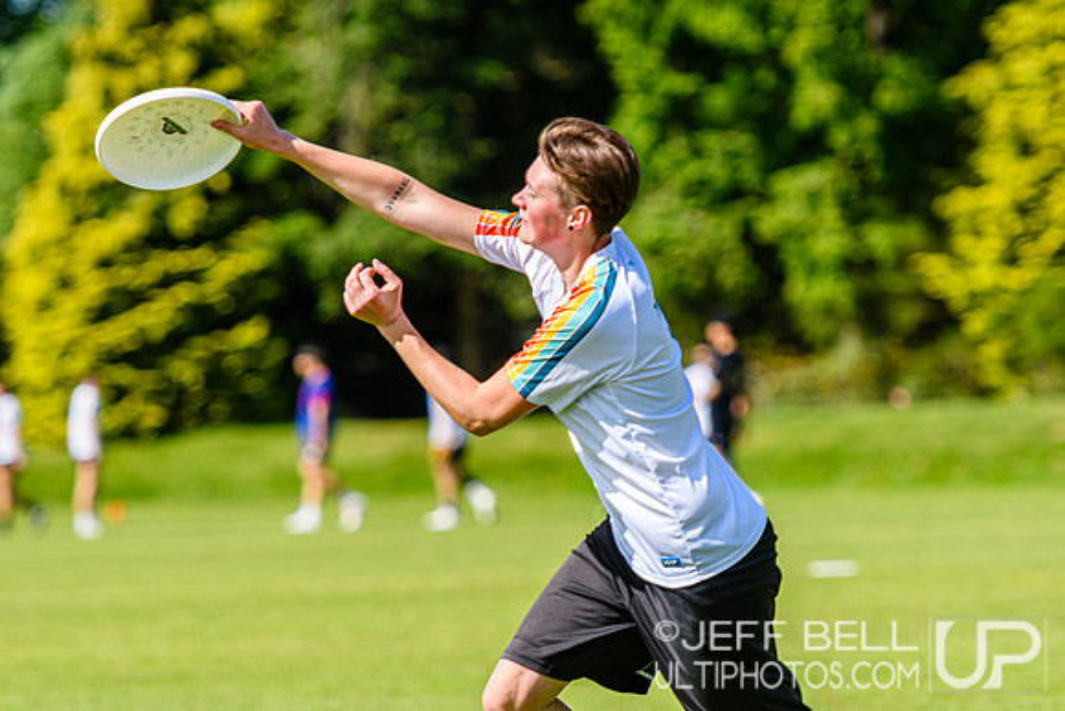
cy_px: 256
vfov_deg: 4.6
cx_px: 532
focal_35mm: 297
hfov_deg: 6.9
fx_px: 8798
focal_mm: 155
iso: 100
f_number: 3.2
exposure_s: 1/1250
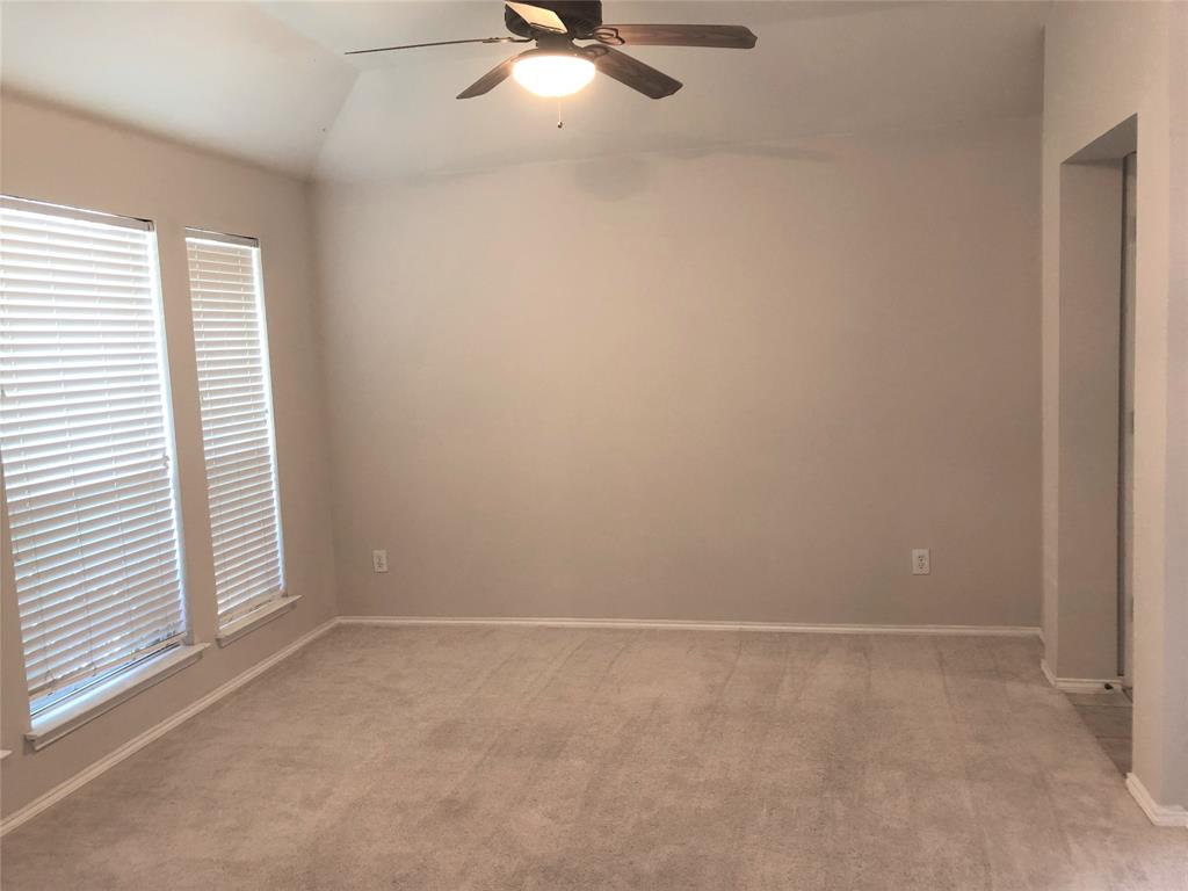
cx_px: 594
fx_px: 961
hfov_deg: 63.4
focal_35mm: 28
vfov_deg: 49.7
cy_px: 446
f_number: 1.8
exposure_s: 1/15
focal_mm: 3.99
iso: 40
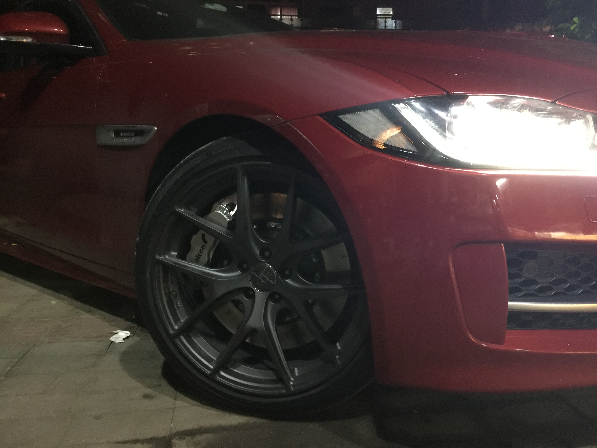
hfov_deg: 61.7
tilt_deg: -8.7
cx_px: 298
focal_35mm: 29
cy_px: 224
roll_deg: -0.6
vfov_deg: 48.2
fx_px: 500
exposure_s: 1/4
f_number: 2.2
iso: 125
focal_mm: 4.15
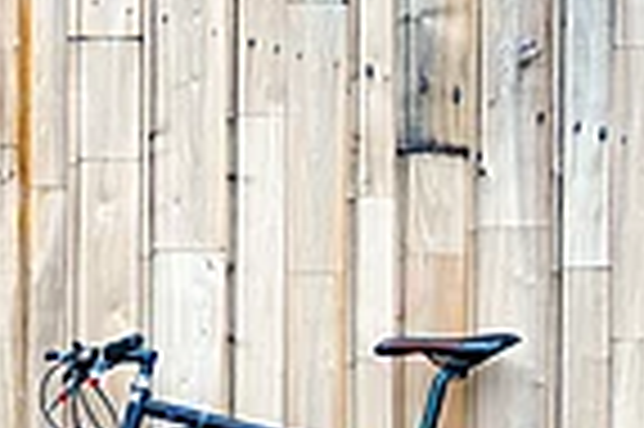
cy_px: 158
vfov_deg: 5.5
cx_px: -131
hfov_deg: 8.1
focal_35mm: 251
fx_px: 4485
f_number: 5
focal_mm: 50
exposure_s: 1/400
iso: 200
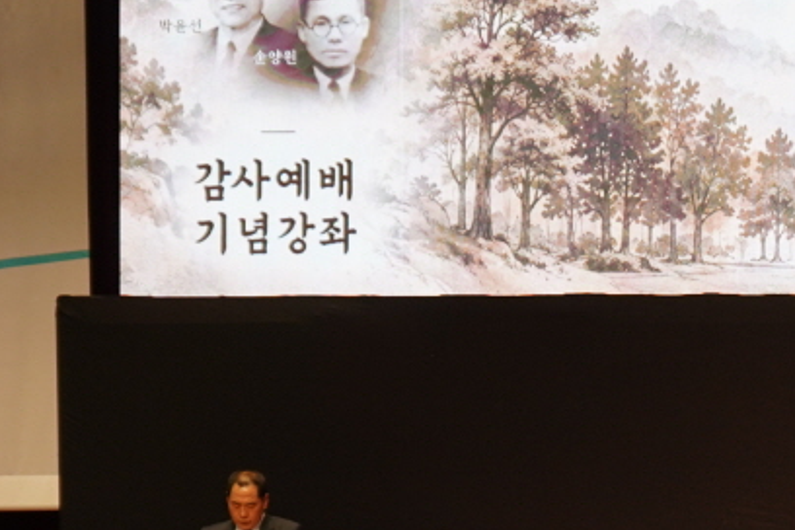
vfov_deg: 8.1
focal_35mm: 169
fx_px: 3732
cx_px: 951
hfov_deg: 11.9
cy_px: 479
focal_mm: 46
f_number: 4.5
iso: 400
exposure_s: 1/60
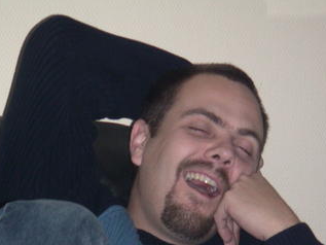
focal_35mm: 182
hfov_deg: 10.9
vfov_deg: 8.2
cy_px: 190
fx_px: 1715
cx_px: 129
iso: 160
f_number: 3.6
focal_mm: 17.1
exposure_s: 1/100
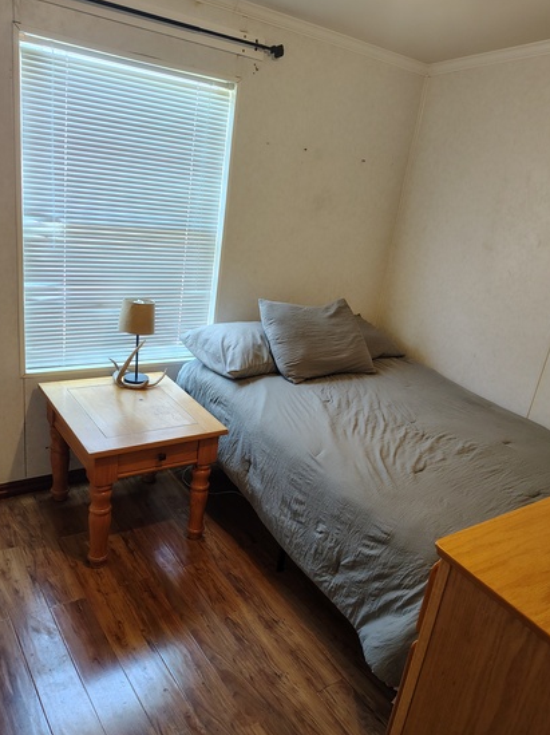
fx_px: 594
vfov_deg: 63.5
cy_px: 379
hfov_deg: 49.6
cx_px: 312
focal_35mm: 28
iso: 789
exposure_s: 1/60
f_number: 1.8
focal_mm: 5.56
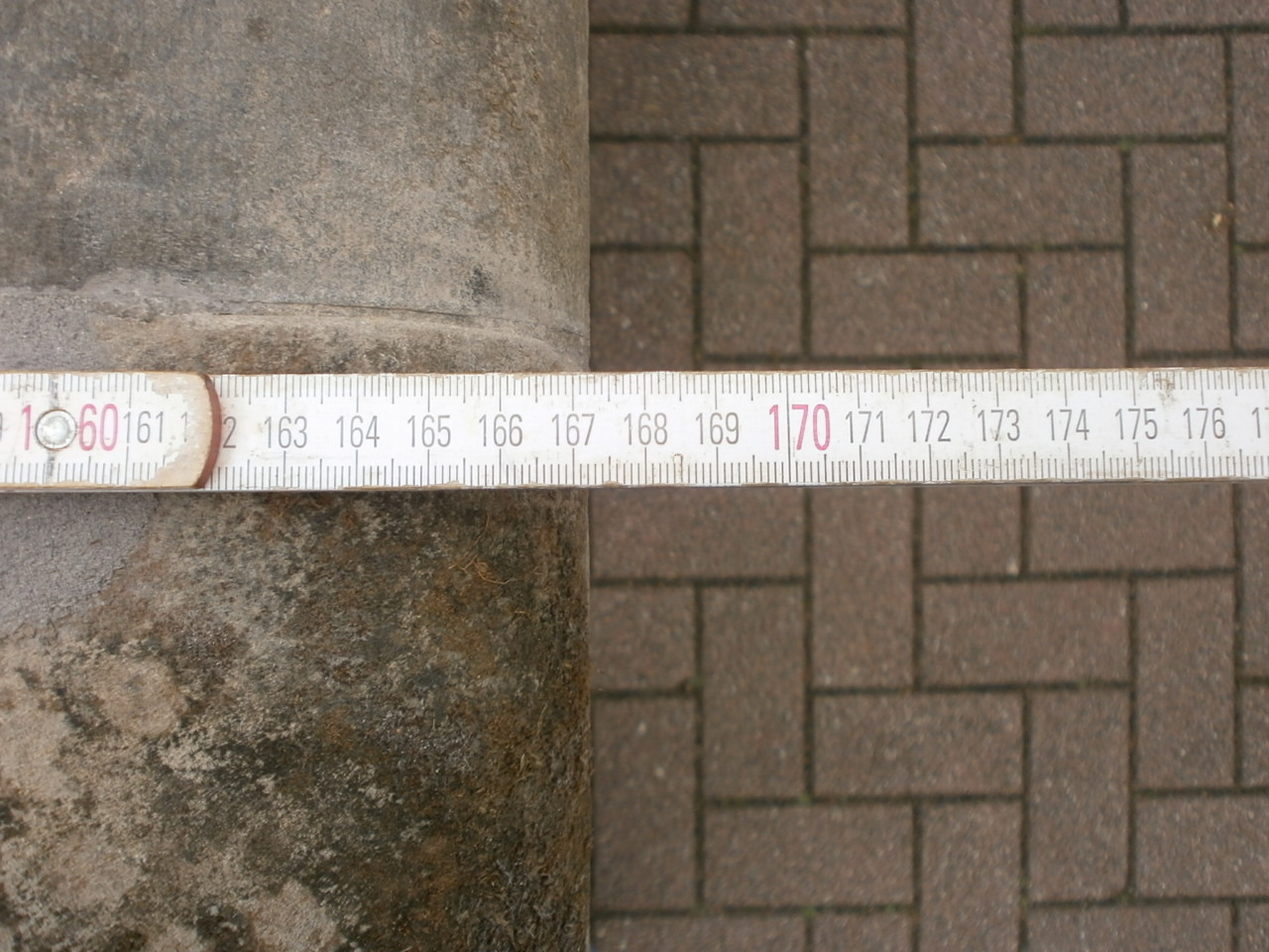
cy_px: 476
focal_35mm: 27
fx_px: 990
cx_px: 634
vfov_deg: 51.4
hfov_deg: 65.3
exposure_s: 1/500
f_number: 2.9
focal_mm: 4.8
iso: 100
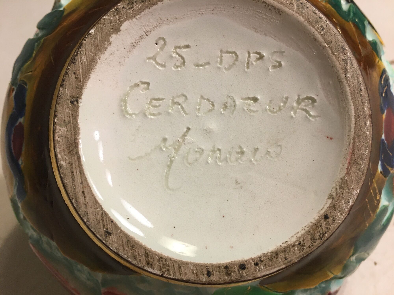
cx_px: 197
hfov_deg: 61.7
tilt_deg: -36.9
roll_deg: +16.6
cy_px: 148
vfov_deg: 48.2
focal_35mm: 29
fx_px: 330
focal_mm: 4.15
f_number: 2.2
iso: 125
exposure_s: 1/33
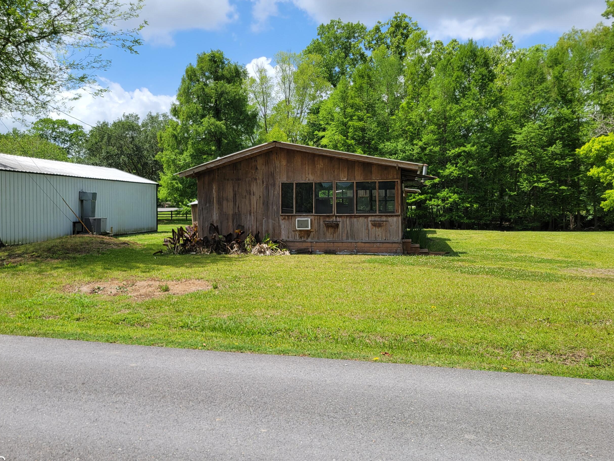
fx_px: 568
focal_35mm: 32
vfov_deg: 44.1
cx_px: 266
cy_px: 205
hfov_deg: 56.6
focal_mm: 5.4
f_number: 1.8
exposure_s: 1/2314
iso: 40
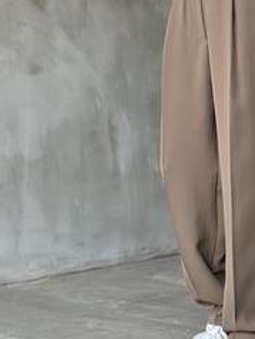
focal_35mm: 86
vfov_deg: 22.6
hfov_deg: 17.1
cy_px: 95
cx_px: 197
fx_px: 843
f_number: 1.78
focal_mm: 6.86
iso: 400
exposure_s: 1/60
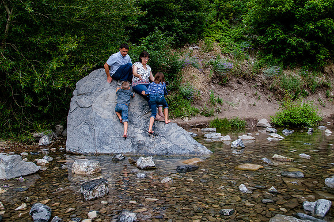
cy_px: 87
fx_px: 277
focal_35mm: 30
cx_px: 167
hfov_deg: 62.1
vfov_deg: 43.5
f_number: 5
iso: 400
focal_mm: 24
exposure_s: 1/160
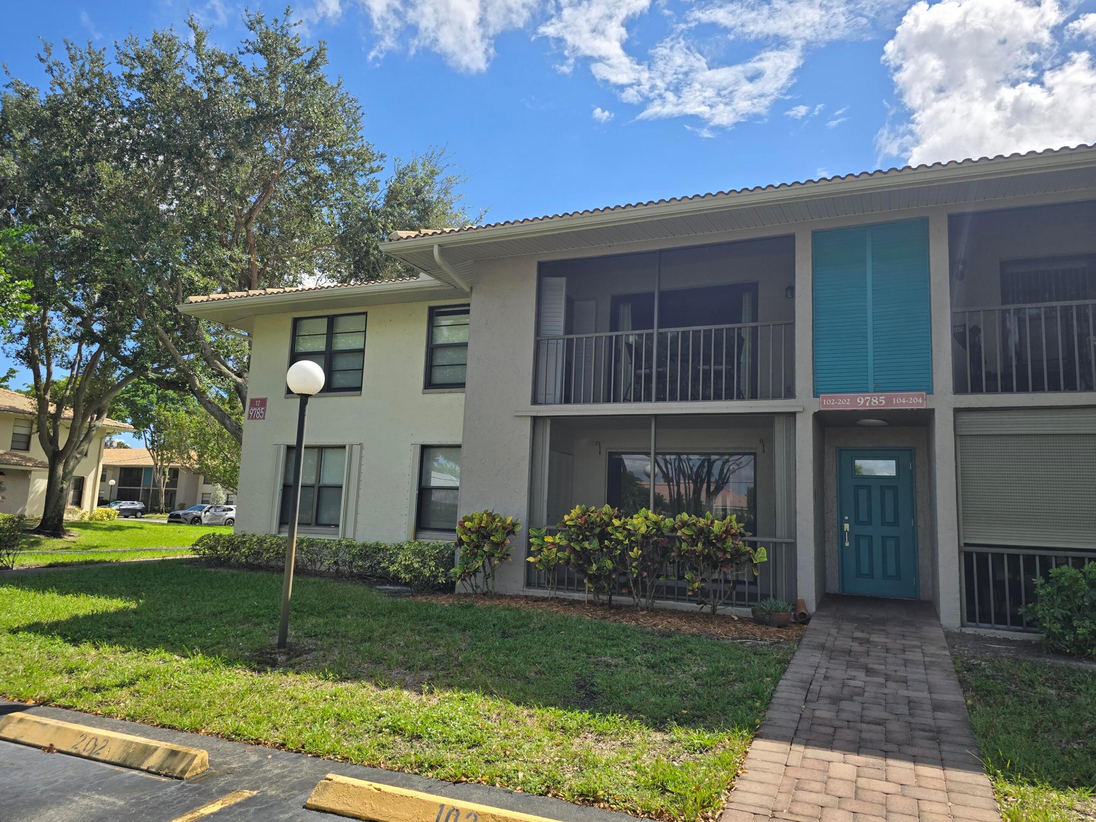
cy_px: 407
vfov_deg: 56.8
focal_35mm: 24
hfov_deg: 71.6
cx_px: 554
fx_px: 760
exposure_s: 1/1055
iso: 12
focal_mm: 6.3
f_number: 1.7
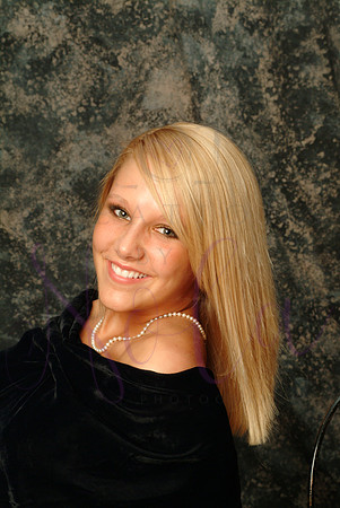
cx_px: 170
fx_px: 1823
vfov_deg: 15.9
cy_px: 254
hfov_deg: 10.7
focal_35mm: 129
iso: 400
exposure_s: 1/125
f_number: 11
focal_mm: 86
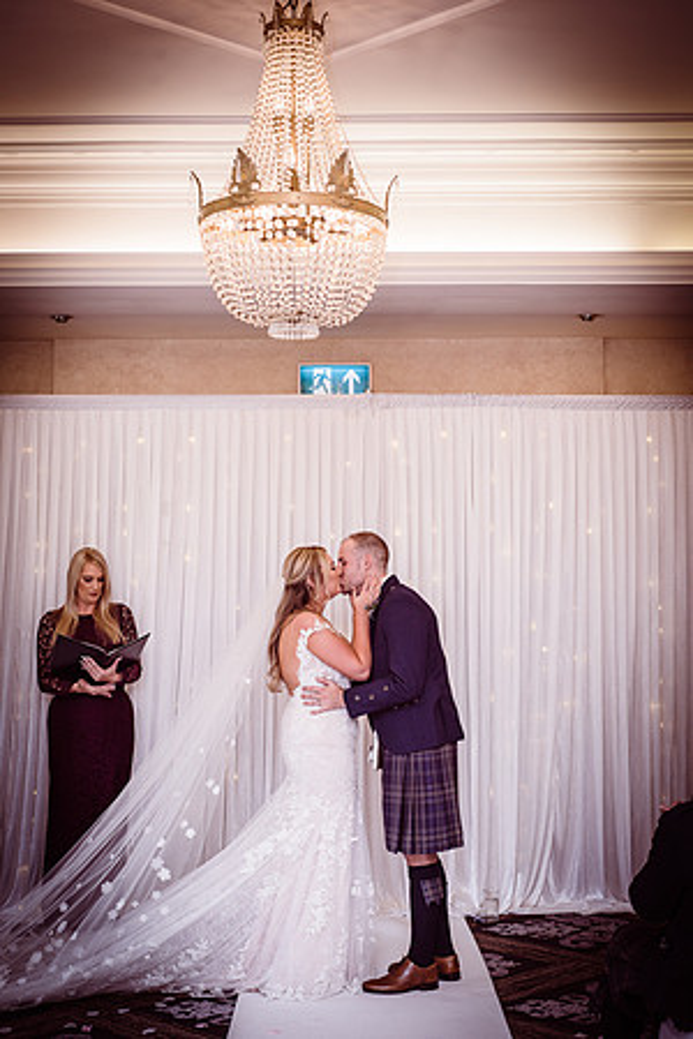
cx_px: 346
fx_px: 1444
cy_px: 520
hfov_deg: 27.0
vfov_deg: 39.6
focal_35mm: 50
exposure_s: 1/100
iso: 400
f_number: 5.6
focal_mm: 50
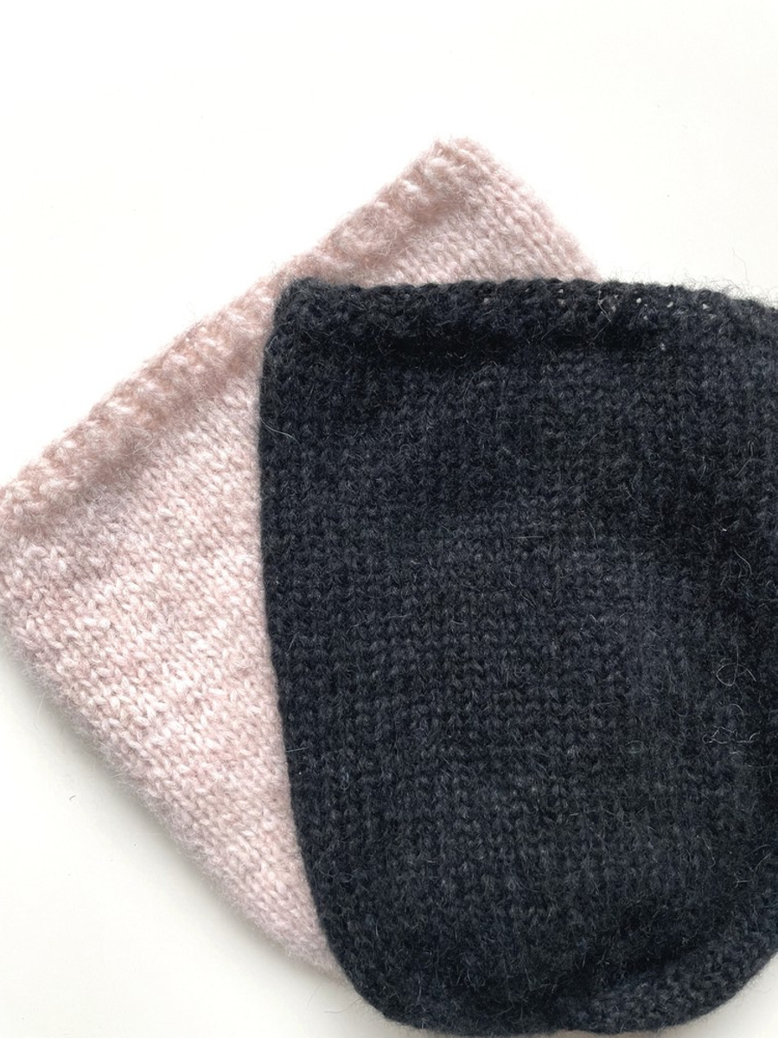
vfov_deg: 67.3
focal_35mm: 26
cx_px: 389
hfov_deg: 53.1
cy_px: 519
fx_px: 779
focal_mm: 4.2
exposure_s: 1/121
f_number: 1.6
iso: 125
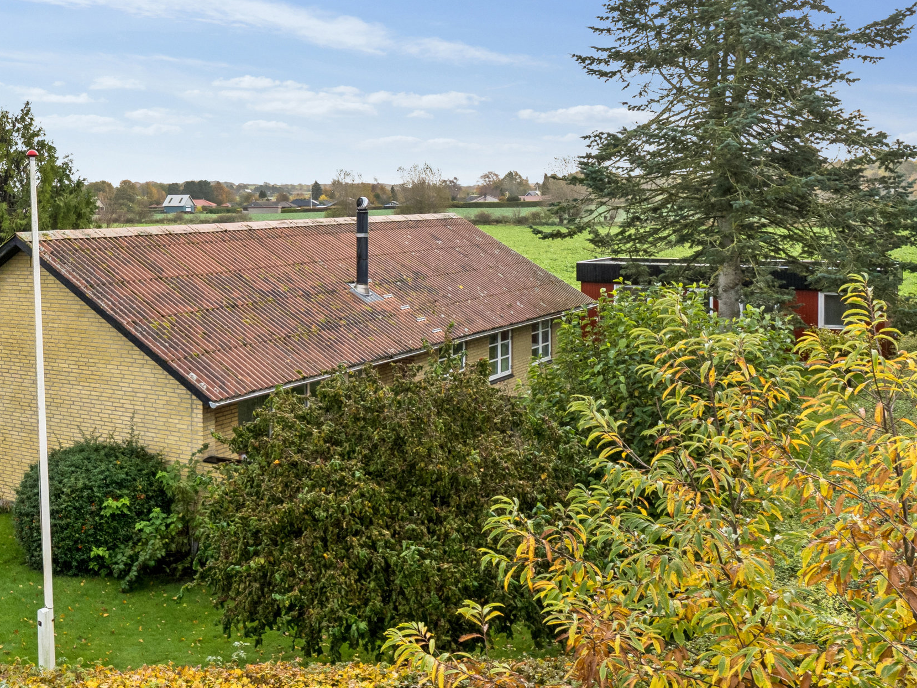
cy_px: 320
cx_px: 255
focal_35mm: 40
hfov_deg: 45.1
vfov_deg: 35.6
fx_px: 1071
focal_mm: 15.5
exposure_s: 1/200
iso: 320
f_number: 8
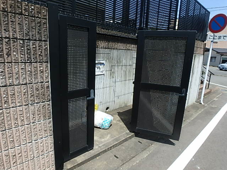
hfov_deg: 79.0
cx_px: 114
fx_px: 138
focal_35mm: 21
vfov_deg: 63.4
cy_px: 85
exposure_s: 1/400
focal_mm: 3.7
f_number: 6
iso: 125
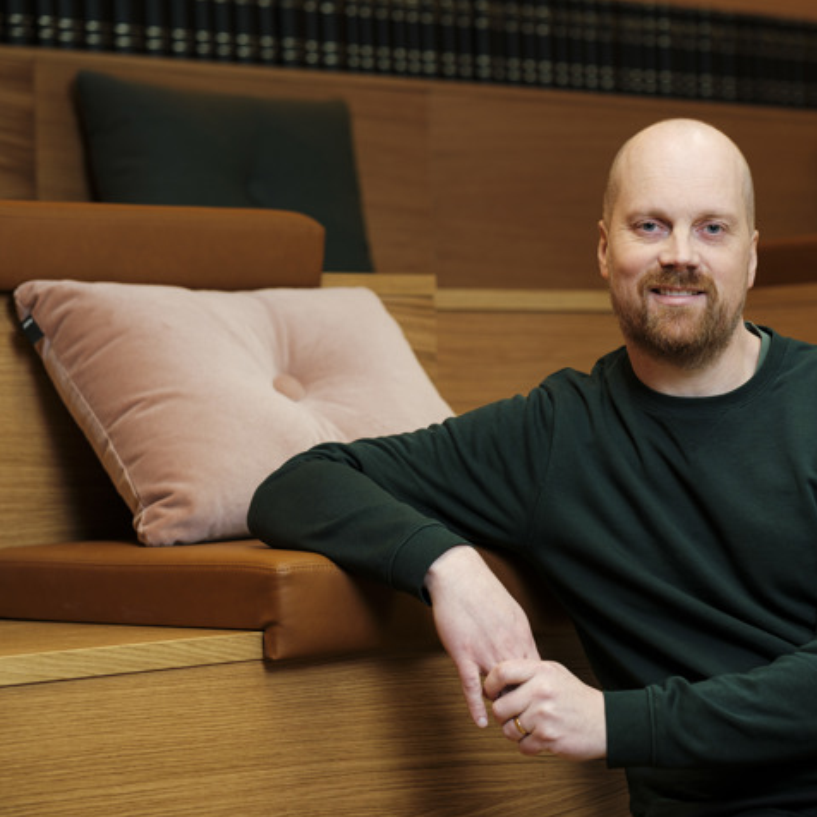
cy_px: 410
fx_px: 2884
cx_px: 561
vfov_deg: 16.1
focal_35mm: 108
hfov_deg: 16.1
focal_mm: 56
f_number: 2
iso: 320
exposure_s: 1/80
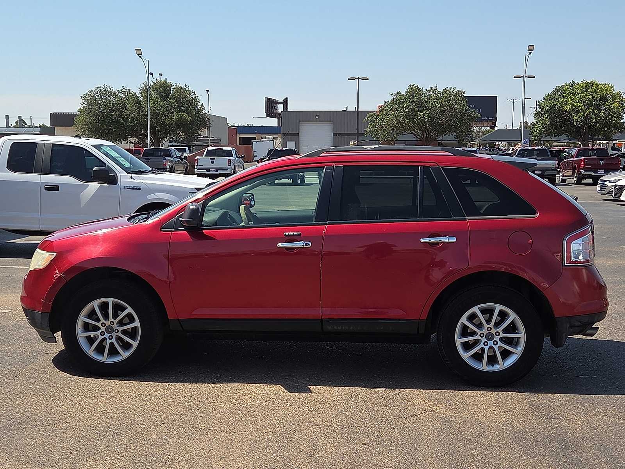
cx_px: 312
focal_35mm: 45
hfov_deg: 42.1
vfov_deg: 32.2
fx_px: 812
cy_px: 234
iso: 77
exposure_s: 1/5000
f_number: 1.8
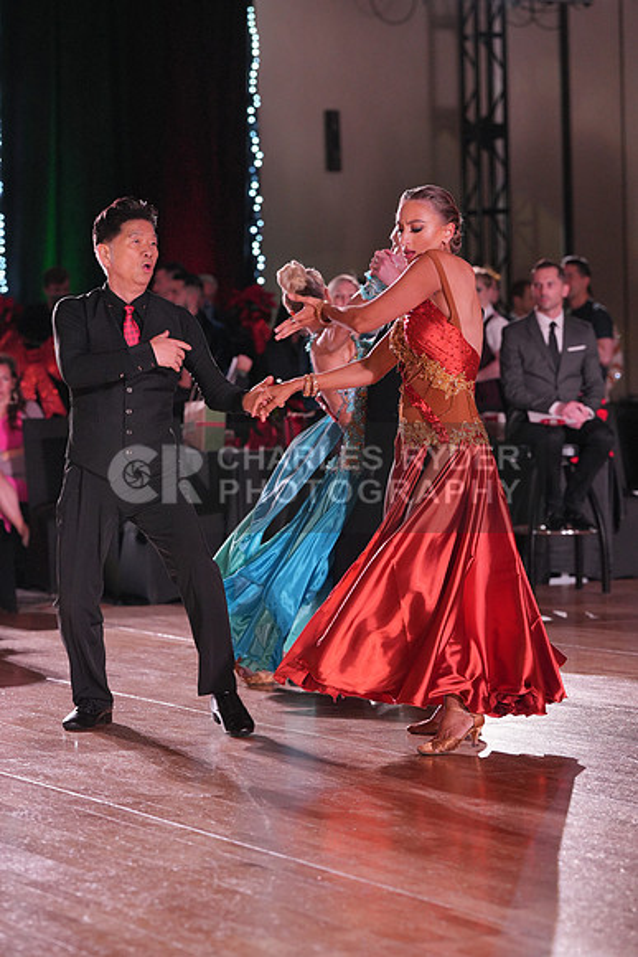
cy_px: 478
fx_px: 3161
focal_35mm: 119
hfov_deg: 11.5
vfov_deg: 17.2
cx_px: 319
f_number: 4
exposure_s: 1/400
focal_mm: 119
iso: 2000
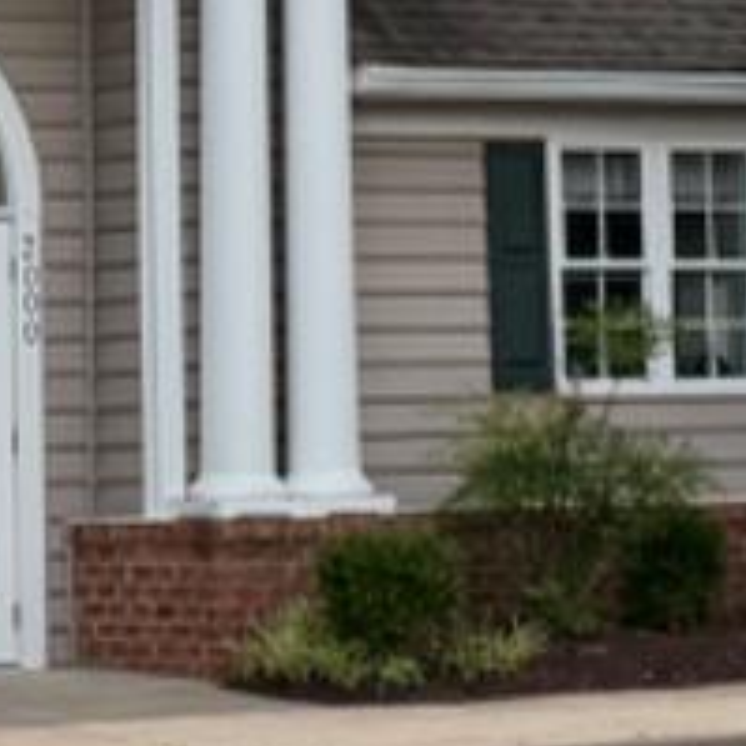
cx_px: 367
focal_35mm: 218
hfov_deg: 8.0
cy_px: -667
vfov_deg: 7.7
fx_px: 5315
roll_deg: +1.8
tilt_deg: +12.4
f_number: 1.78
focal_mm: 6.76
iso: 64
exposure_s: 1/249
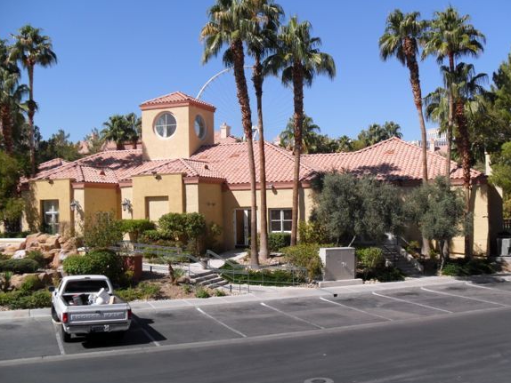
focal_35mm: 39
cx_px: 277
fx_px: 576
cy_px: 197
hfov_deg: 47.8
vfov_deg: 36.8
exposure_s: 1/250
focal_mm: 6.3
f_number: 7.6
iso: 80
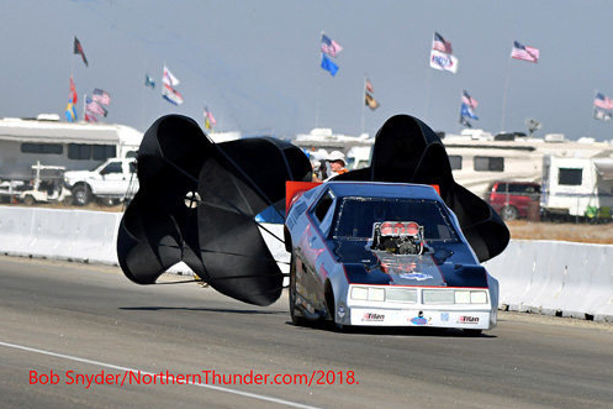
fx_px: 5140
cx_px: 307
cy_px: 205
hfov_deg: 6.8
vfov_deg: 4.5
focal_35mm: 302
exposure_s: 1/1250
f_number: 5.6
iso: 160
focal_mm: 200
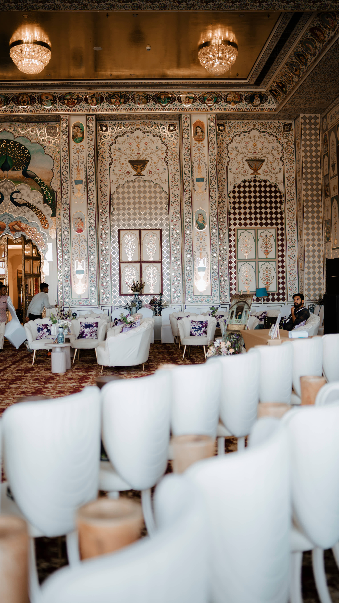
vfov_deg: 54.0
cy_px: 301
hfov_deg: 32.0
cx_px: 160
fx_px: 591
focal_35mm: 37
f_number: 1.4
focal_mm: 35
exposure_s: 1/80
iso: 50
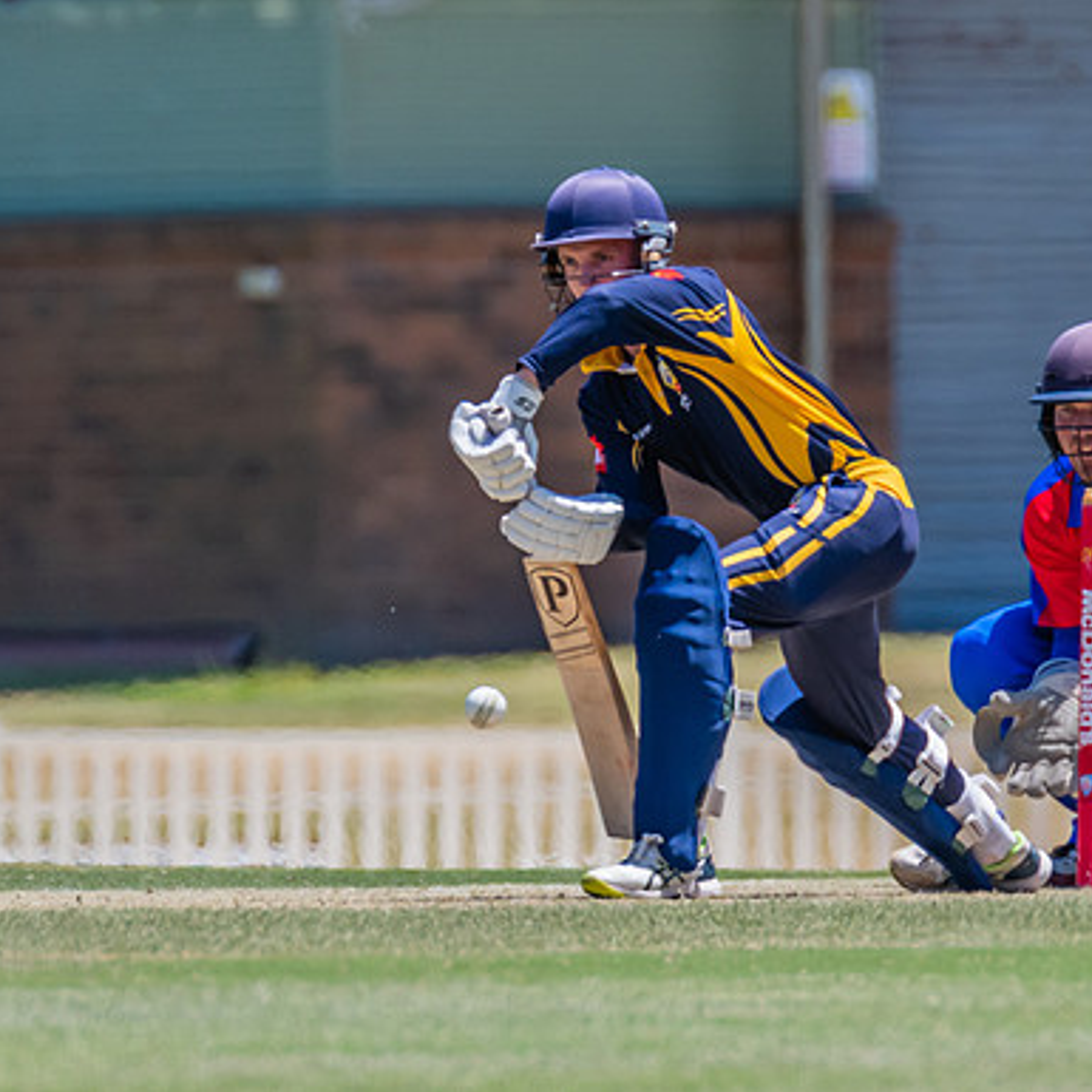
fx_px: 51002
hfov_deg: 1.2
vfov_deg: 1.2
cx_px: 677
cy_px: 349
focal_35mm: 1429
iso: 640
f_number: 6.3
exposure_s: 1/2000
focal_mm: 600
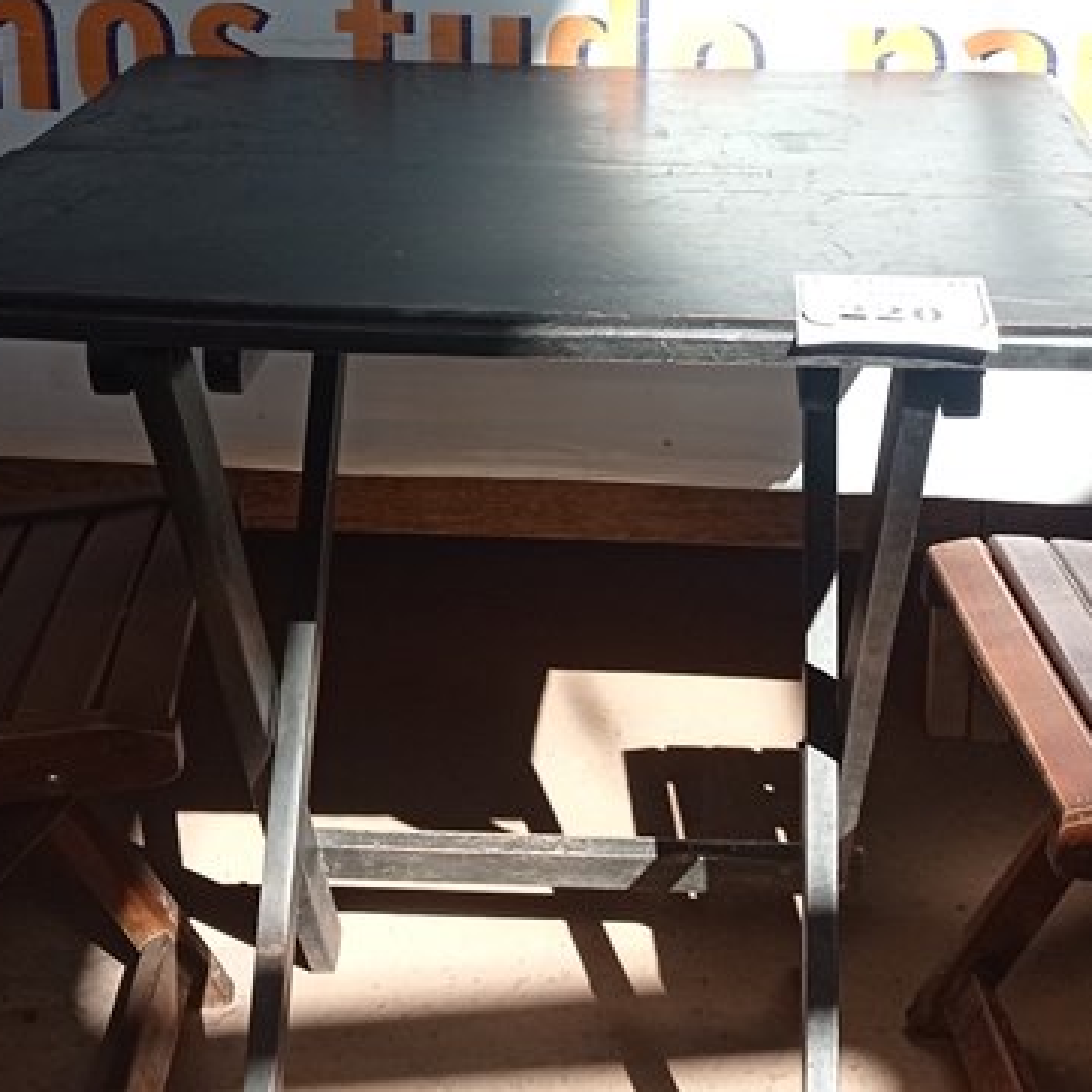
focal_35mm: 70
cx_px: 630
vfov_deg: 24.5
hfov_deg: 24.6
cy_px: 320
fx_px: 2498
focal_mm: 4.7
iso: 105
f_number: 1.79
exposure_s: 1/1410
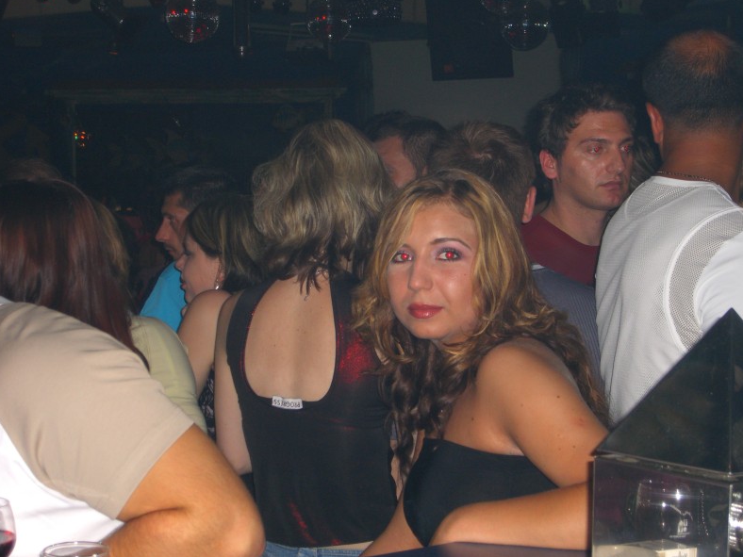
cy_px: 277
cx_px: 373
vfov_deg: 21.3
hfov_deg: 28.2
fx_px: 1481
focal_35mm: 69
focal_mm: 14.2
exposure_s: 1/60
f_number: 4
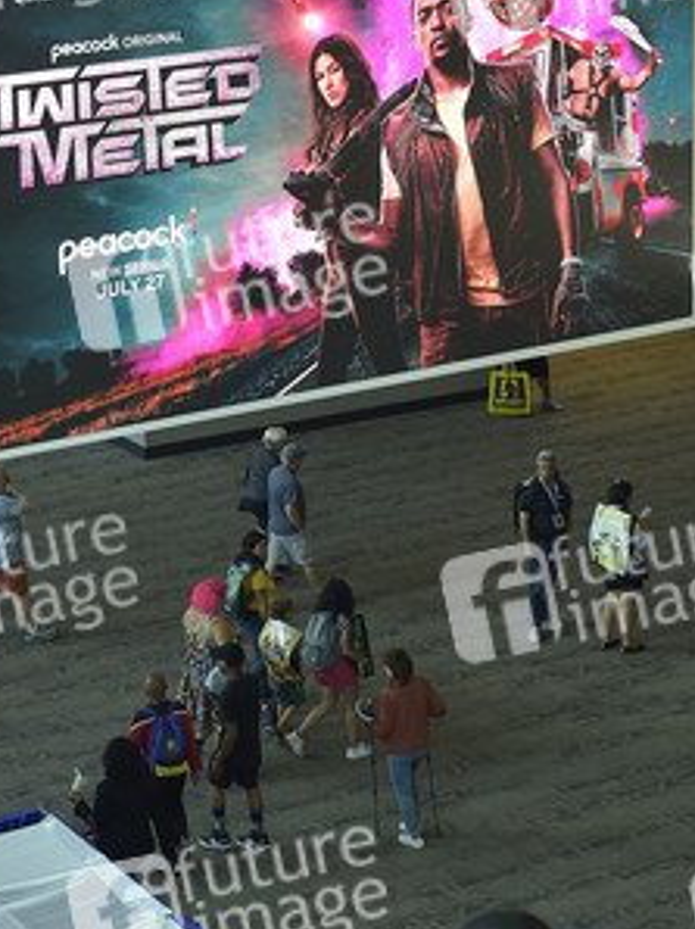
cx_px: 319
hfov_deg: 19.6
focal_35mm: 75
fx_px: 2011
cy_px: 433
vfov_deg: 26.0
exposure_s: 1/250
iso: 1250
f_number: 5
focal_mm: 58
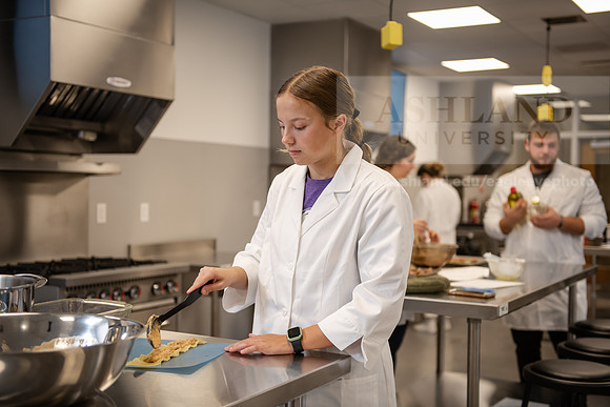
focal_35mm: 48
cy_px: 204
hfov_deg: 41.1
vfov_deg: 28.1
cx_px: 305
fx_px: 813
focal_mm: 48
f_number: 2.8
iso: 500
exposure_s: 1/200
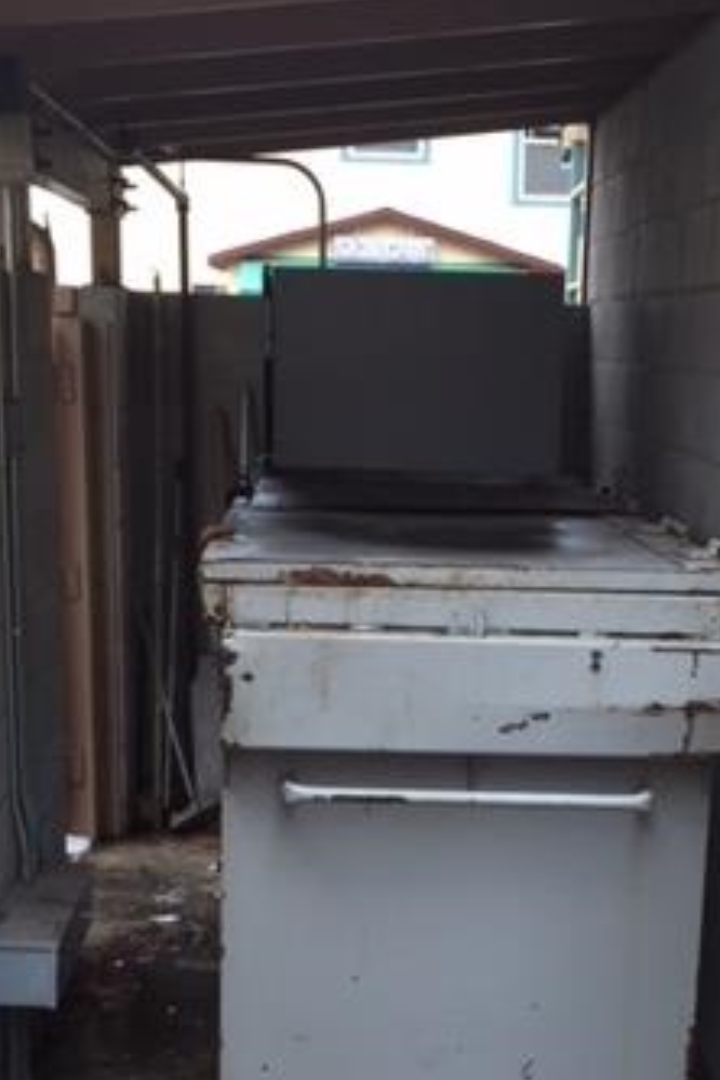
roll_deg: -0.8
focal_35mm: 58
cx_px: 441
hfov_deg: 23.3
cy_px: 769
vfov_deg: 34.0
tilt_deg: -14.3
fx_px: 1740
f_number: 2.2
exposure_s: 1/120
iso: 50
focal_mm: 4.15
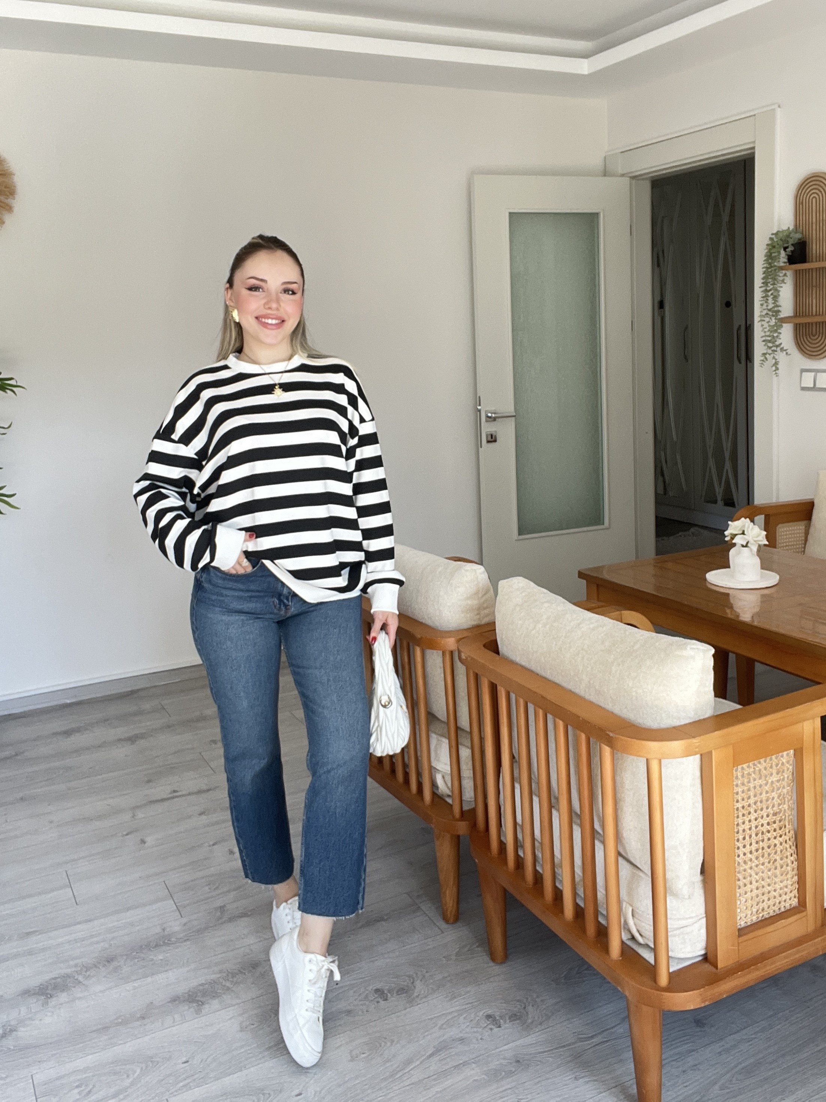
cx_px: 413
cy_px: 551
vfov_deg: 60.0
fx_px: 954
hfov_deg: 46.8
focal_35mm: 30
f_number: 2.2
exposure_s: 1/120
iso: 100
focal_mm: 2.71
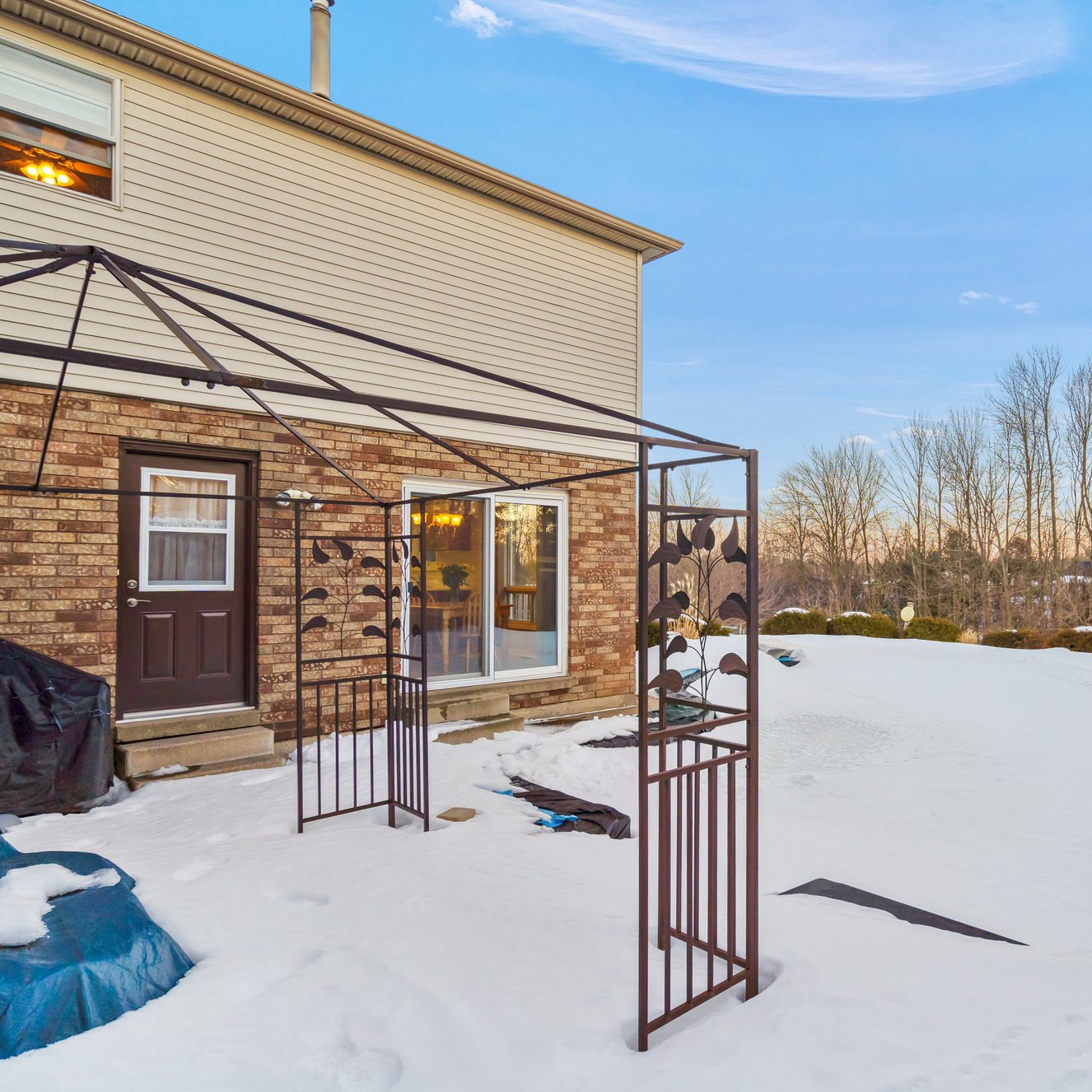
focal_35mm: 21
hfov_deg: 68.4
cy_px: 541
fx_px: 749
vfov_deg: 72.1
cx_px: 791
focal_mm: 16
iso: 640
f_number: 5.6
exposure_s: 1/125
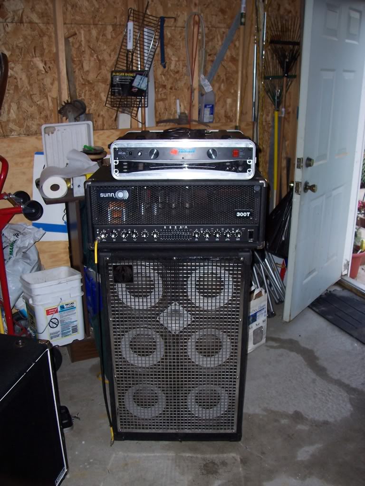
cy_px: 243
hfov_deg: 41.8
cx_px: 182
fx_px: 478
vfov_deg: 54.0
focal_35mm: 34
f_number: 2.7
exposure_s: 1/60
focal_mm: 5.6
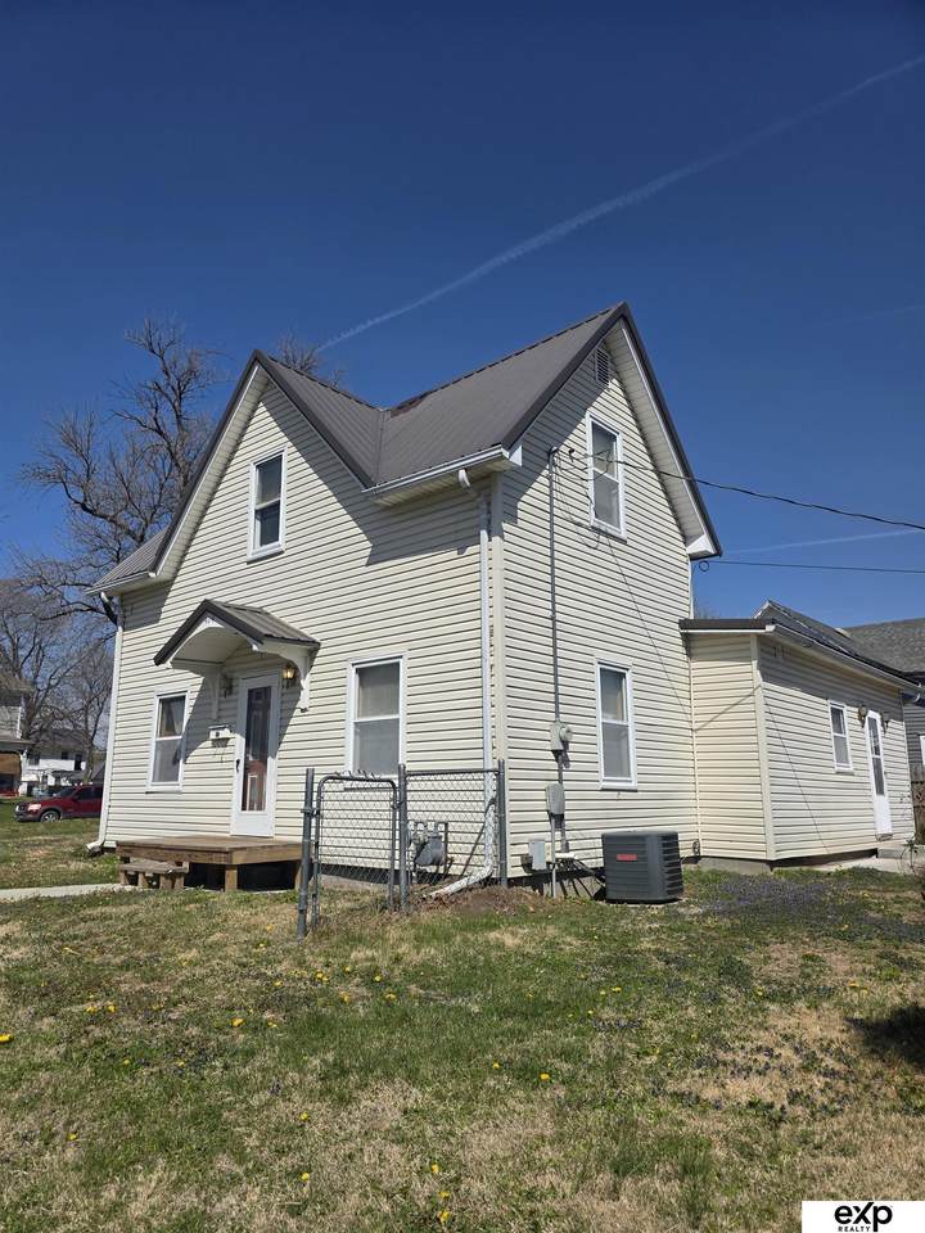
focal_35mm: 23
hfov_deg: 58.9
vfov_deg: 73.9
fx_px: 819
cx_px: 462
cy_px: 616
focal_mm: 6.3
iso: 64
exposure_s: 1/7944
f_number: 1.7
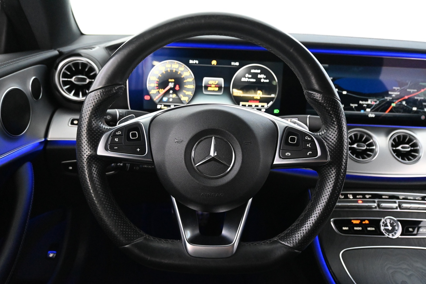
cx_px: 213
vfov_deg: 42.6
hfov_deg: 60.7
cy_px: 142
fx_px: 364
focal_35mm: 31
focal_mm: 20.5
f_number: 3.8
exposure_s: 1/30
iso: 6400
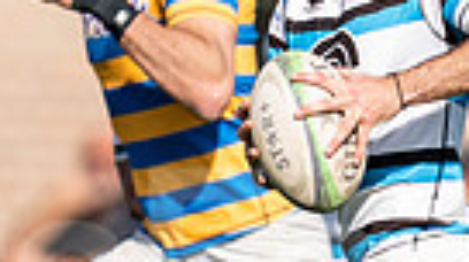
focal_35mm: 2530
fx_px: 31414
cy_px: 210
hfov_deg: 0.9
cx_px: 428
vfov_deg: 0.5
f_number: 2.8
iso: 100
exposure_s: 1/1250
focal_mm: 400
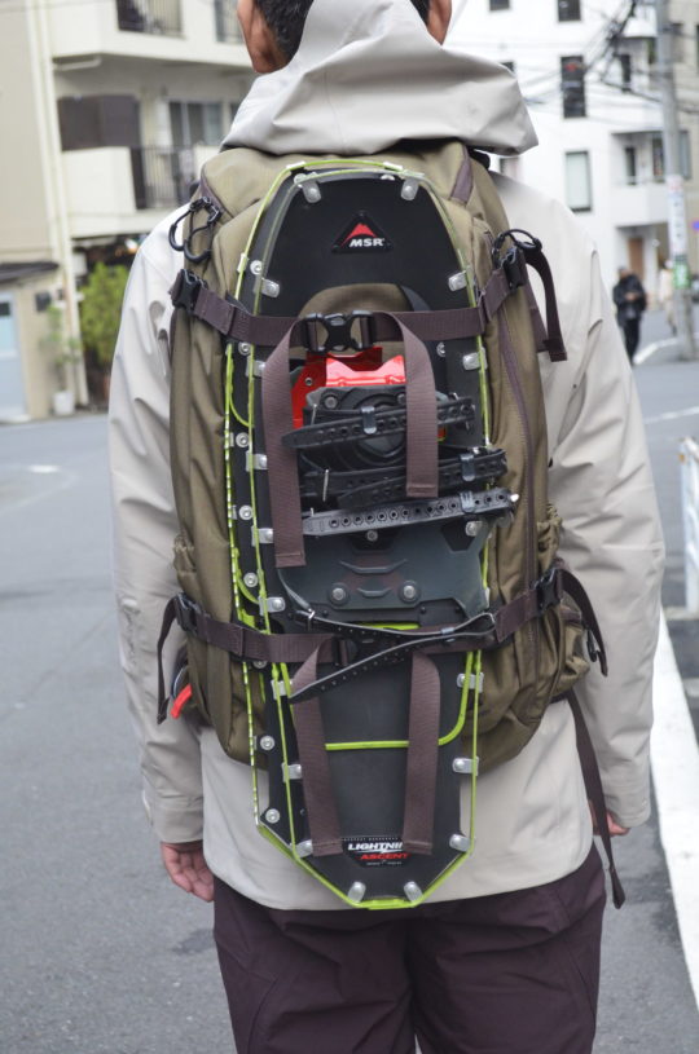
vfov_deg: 32.0
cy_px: 527
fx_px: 1843
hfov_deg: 21.5
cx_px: 350
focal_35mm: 63
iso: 1600
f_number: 5.6
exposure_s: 1/500
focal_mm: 42
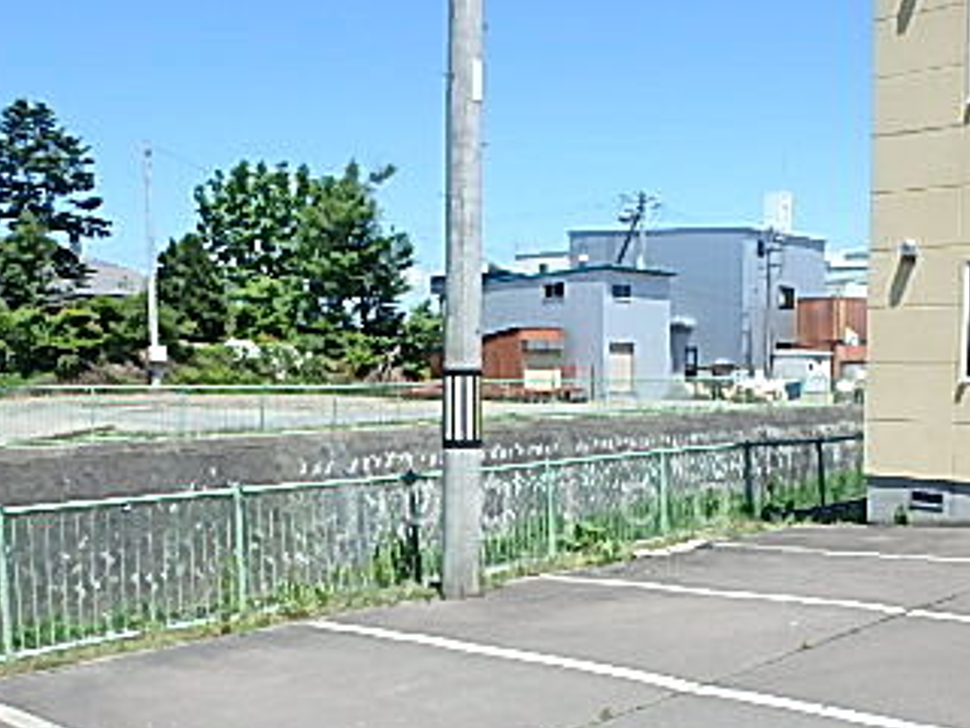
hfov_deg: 44.7
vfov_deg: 33.9
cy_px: 504
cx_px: 540
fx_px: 1177
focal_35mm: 42
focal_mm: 3.7
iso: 125
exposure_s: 1/1000
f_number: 3.5
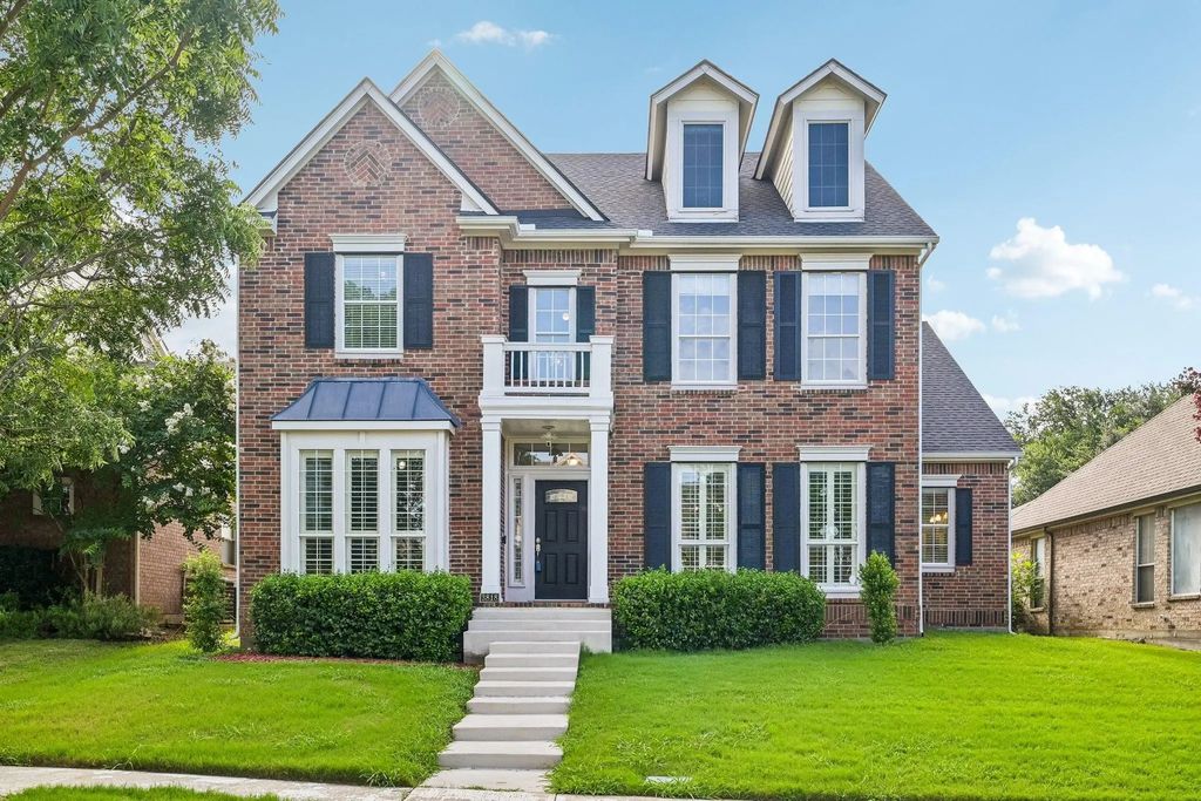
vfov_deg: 43.6
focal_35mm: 30
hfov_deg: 61.9
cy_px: 400
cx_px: 600
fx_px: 1001
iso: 400
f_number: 8
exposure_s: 1/500
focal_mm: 30
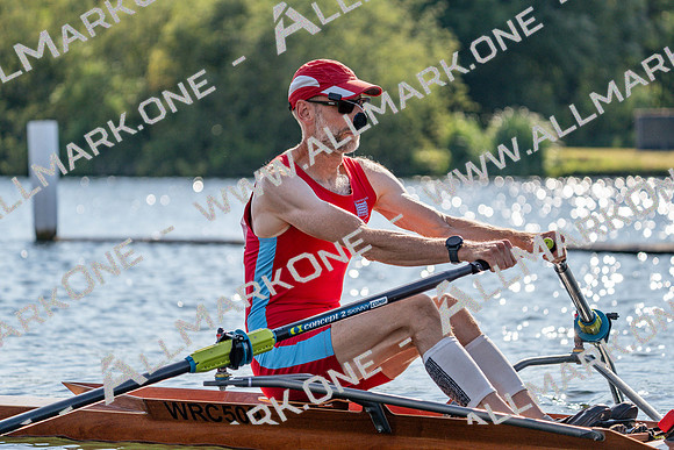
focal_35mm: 200
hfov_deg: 10.3
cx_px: 337
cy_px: 225
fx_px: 3745
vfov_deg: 6.9
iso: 200
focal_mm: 200
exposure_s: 1/1600
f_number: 5.6
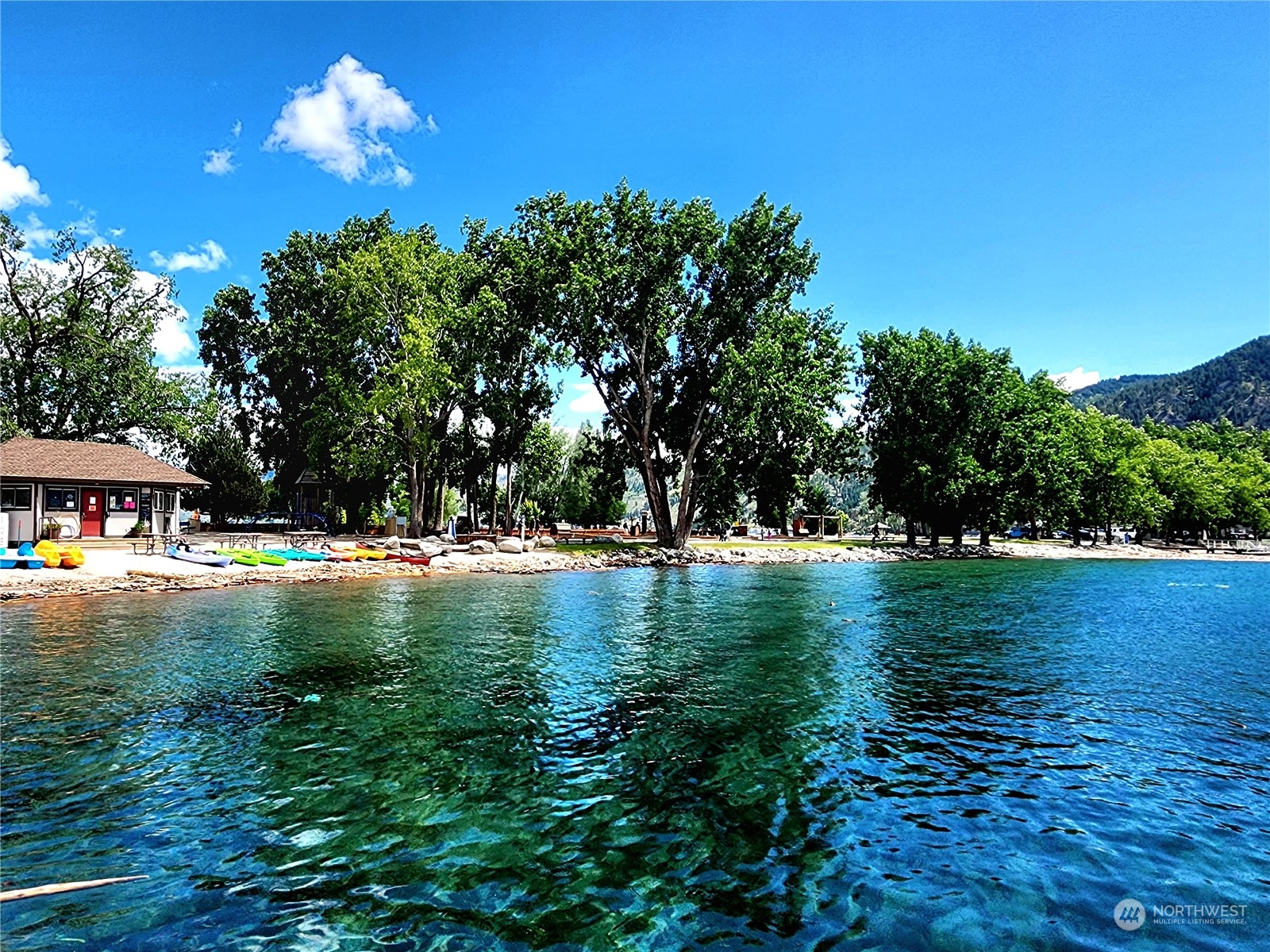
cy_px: 476
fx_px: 477
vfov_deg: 89.9
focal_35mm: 13
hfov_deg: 106.2
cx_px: 635
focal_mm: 2.2
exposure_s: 1/1667
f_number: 2.2
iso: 50
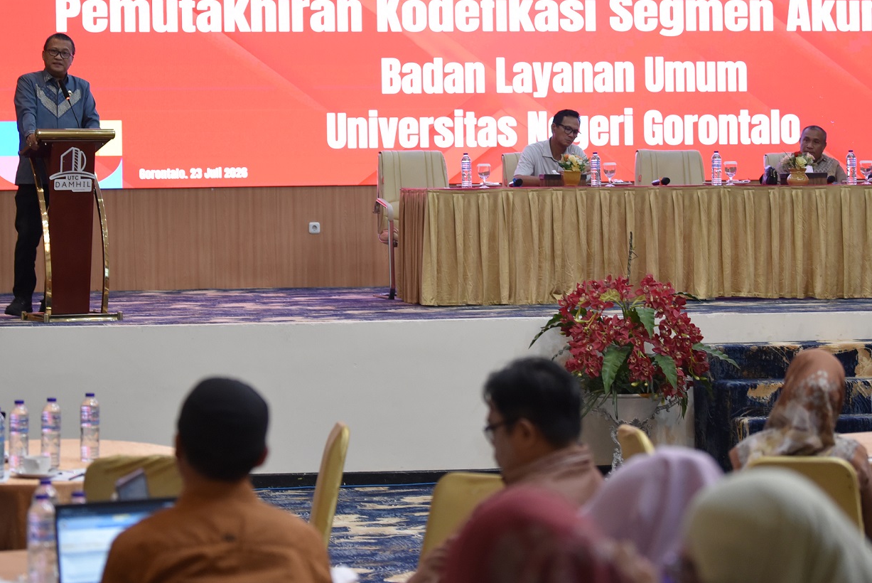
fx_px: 2569
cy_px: 183
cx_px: 406
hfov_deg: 19.3
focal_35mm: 106
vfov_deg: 12.9
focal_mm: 70
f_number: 2.8
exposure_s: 1/160
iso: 2500
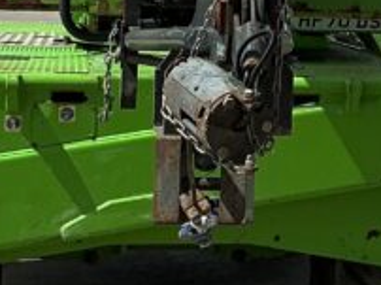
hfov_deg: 13.7
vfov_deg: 10.3
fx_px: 1561
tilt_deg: +1.1
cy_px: -55
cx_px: 375
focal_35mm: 142
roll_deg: -2.1
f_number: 1.8
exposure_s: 1/3788
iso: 25
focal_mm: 3
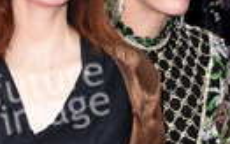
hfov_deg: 8.6
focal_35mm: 243
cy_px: 193
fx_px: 1524
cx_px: 70
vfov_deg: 5.4
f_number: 6.3
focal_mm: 52
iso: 160
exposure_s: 1/125
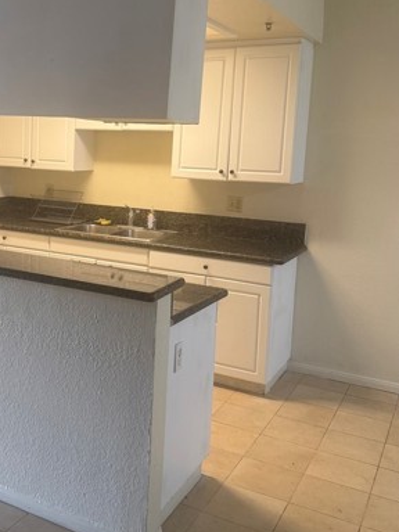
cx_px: 87
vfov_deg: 46.6
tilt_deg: -5.5
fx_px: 615
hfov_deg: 35.0
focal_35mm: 40
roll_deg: -1.9
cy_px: 216
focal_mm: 6.76
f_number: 1.78
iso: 160
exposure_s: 1/120
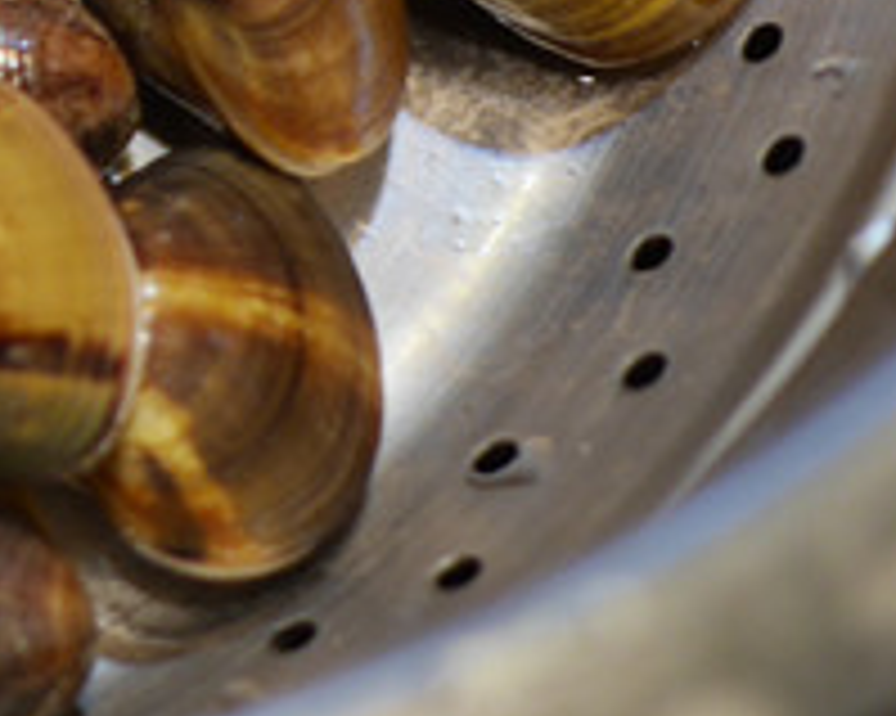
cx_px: -928
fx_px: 3896
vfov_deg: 9.9
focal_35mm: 147
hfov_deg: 11.7
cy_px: -576
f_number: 1.7
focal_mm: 15
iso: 250
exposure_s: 1/60
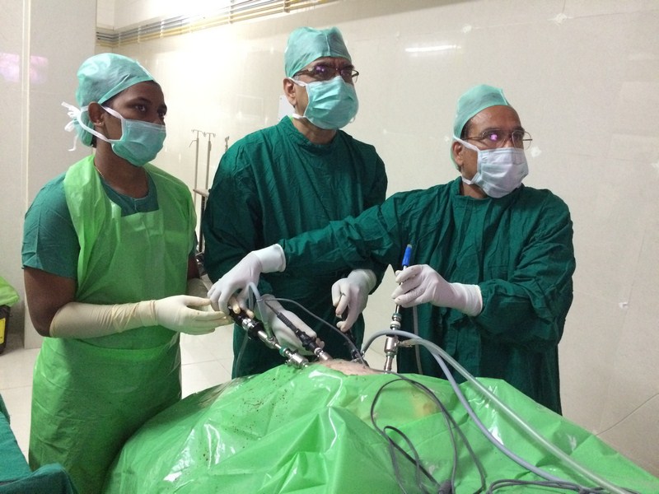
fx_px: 552
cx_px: 330
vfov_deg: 48.2
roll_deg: -7.6
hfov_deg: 61.7
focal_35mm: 29
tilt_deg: -12.3
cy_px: 247
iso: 500
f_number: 2.2
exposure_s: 1/17
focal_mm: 4.15
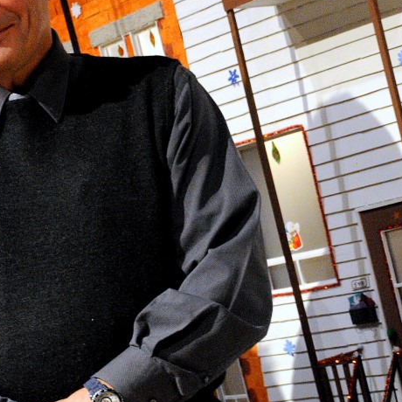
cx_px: 166
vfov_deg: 14.9
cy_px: 242
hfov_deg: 14.9
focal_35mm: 117
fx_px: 1537
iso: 2000
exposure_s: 1/30
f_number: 4
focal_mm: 26
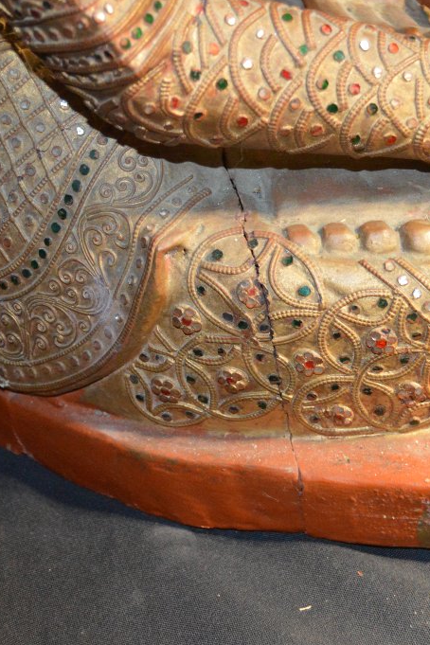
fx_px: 1467
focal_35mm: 82
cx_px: 314
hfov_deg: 16.6
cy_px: 328
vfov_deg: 24.8
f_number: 4.2
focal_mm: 31
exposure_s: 1/60
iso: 2800
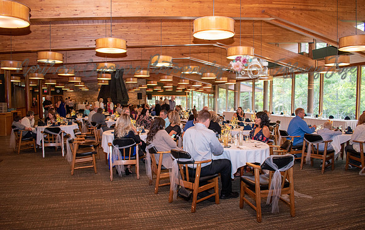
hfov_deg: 67.4
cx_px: 182
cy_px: 122
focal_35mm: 27
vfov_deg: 45.5
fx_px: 274
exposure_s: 1/60
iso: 800
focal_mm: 18
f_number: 4
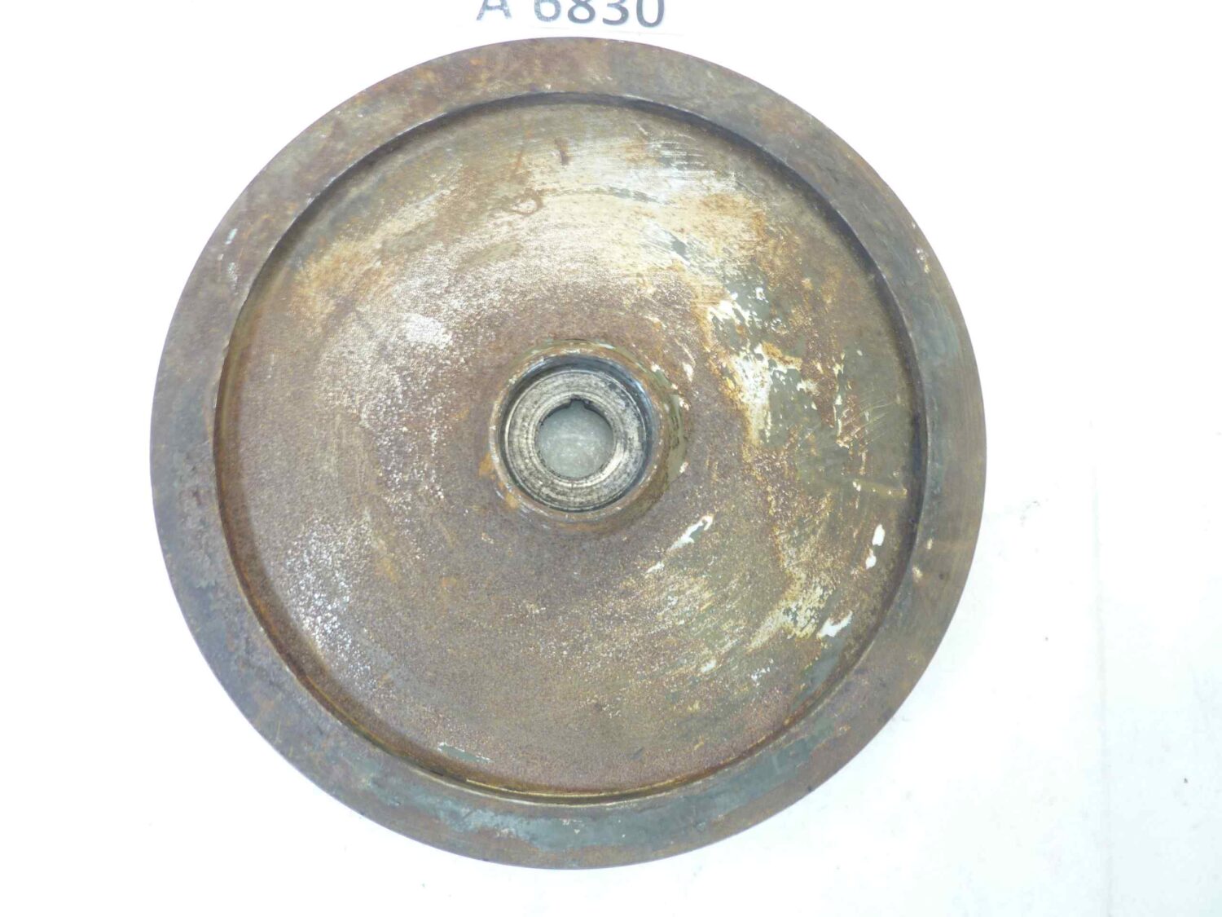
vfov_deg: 54.9
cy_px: 458
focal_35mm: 25
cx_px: 611
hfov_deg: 69.4
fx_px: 883
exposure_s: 1/8
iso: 80
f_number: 3.3
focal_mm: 4.1
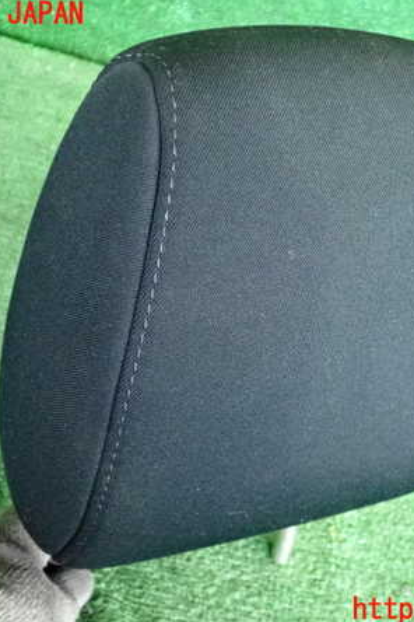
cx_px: 249
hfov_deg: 29.8
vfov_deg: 43.6
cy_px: 312
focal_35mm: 45
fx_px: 776
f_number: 2.4
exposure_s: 1/125
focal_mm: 5.79
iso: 2500
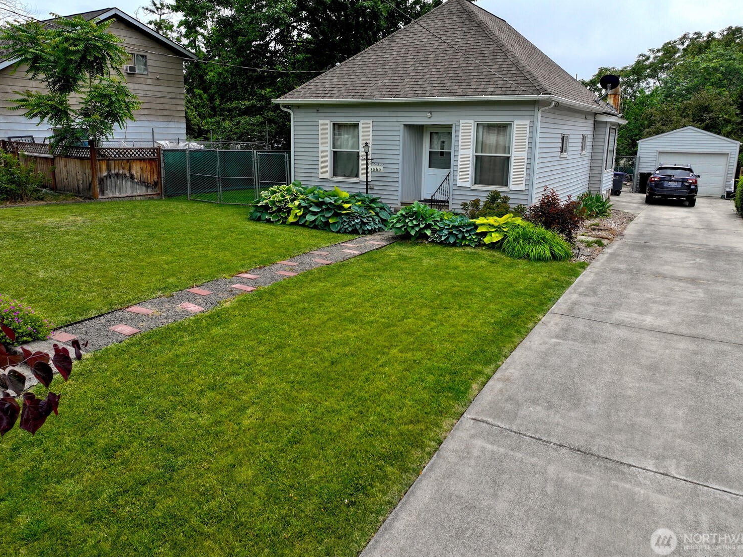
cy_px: 260
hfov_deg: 67.3
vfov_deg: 53.0
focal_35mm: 26
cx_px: 376
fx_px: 558
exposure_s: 1/2500
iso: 160
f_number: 2.8
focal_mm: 12.29
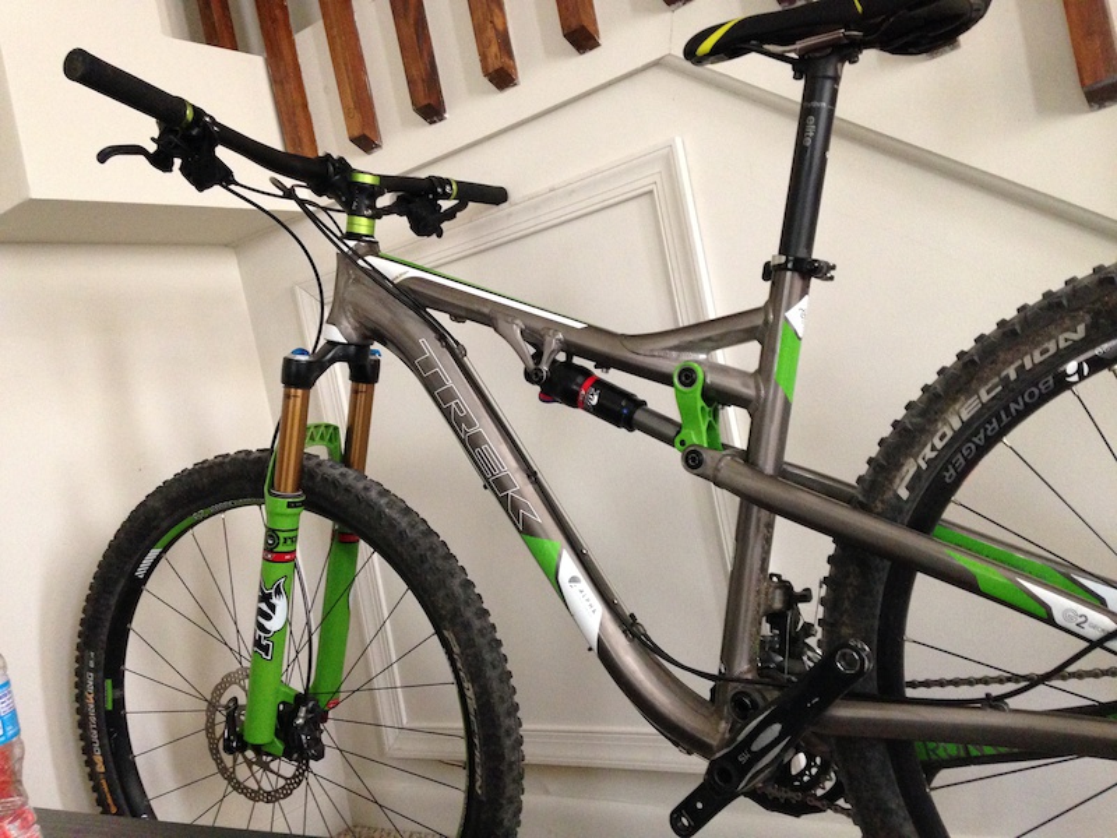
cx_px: 558
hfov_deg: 55.4
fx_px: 1065
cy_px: 419
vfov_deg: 42.9
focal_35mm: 33
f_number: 2.4
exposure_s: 1/20
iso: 400
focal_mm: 4.12
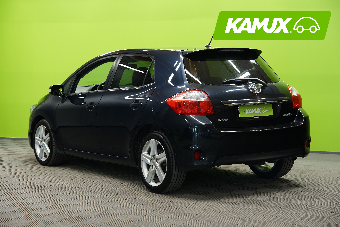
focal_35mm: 69
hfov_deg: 29.2
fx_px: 652
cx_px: 170
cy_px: 114
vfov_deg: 19.7
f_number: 5
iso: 500
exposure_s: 1/15
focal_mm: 69
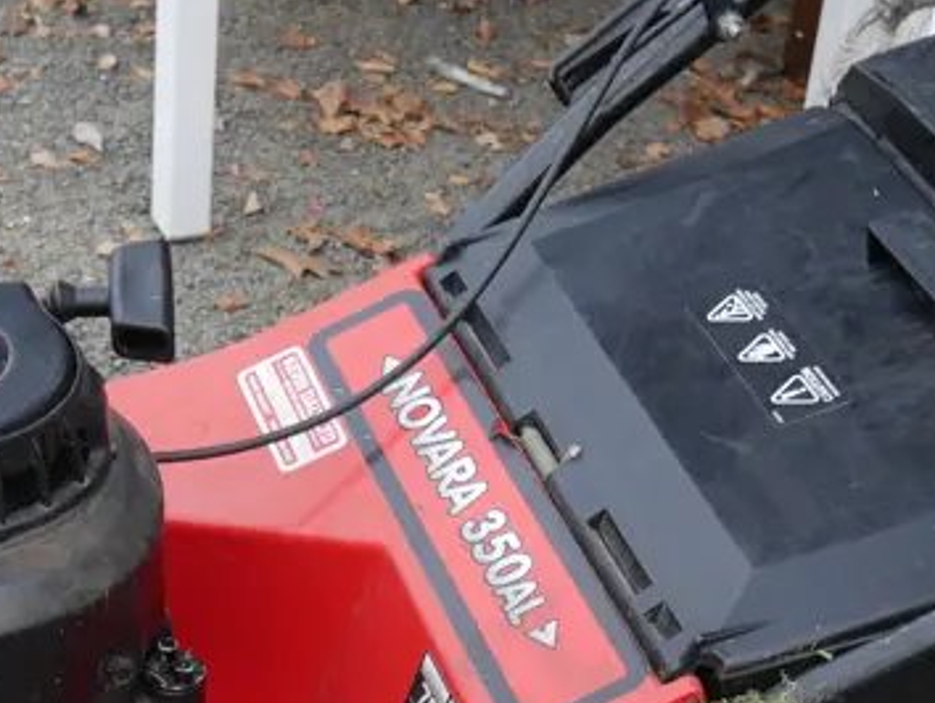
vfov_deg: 17.6
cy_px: 778
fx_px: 2189
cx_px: 383
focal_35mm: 81
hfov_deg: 24.1
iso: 200
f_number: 3.5
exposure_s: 1/125
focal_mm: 14
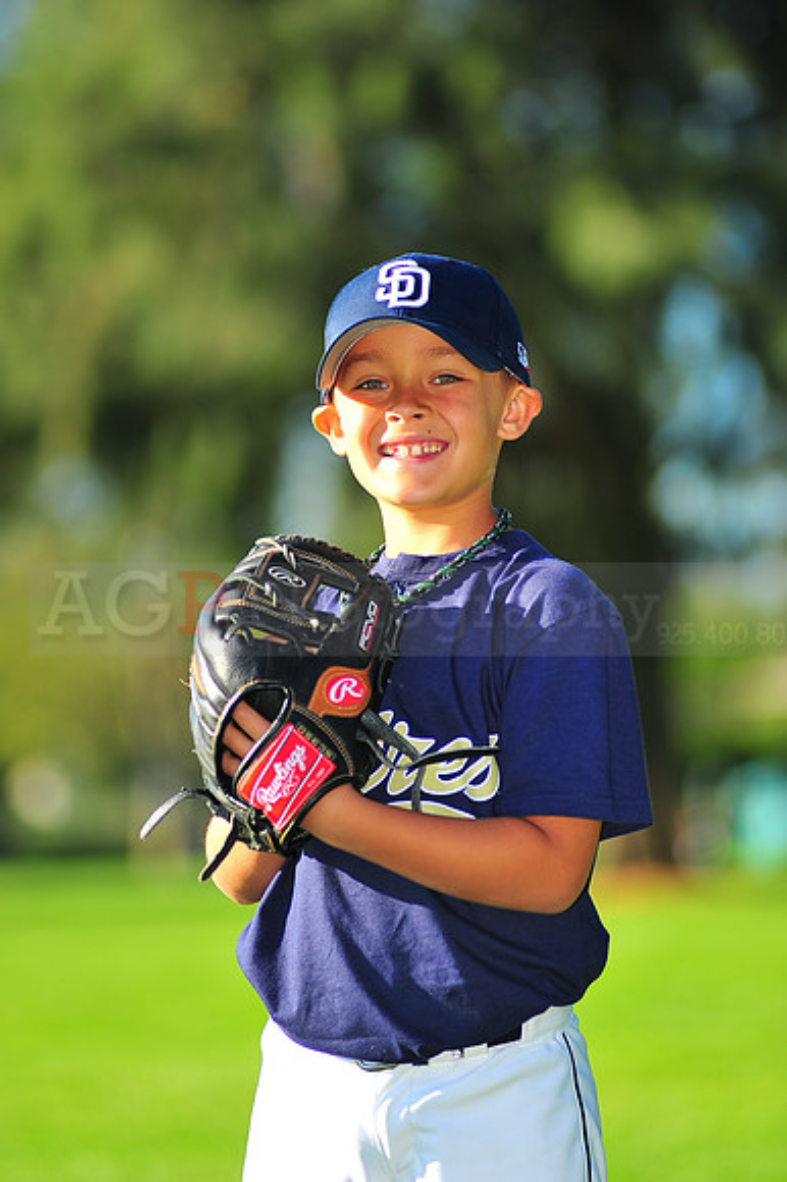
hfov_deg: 7.6
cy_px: 591
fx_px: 5909
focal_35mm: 180
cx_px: 394
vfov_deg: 11.4
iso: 200
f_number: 3.5
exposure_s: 1/1000
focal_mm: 180
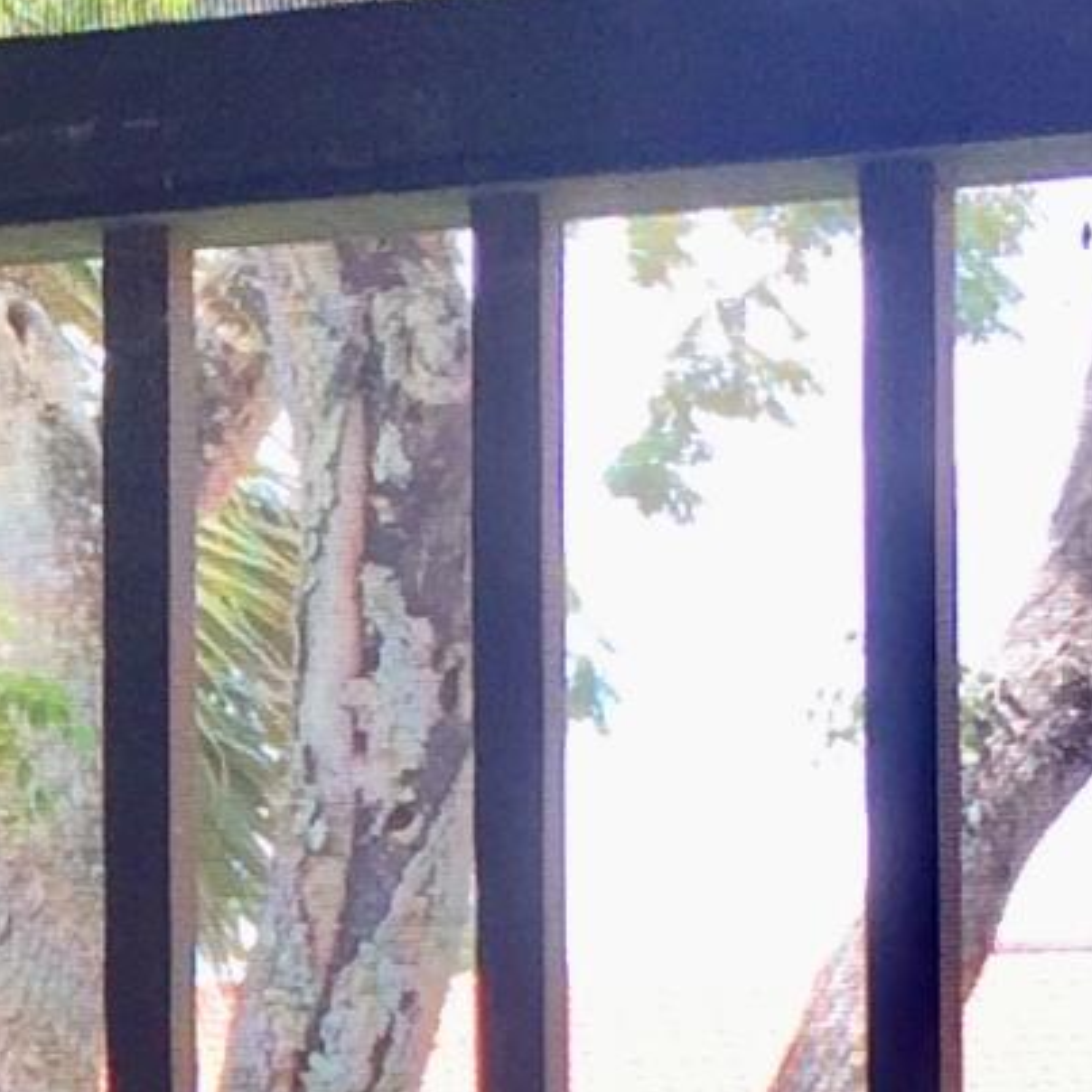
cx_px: -761
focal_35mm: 191
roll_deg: -0.8
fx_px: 6817
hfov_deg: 8.8
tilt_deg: +4.3
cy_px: 1173
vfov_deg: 9.1
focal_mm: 4.15
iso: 32
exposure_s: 1/120
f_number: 2.2
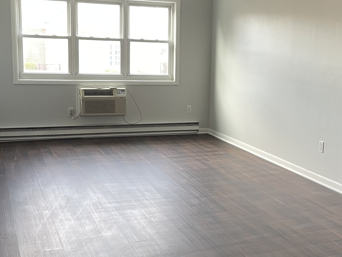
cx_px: 208
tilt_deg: -9.6
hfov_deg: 36.7
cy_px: 134
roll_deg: -3.3
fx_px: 514
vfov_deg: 28.0
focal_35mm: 52
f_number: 1.6
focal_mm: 5.1
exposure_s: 1/60
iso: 125
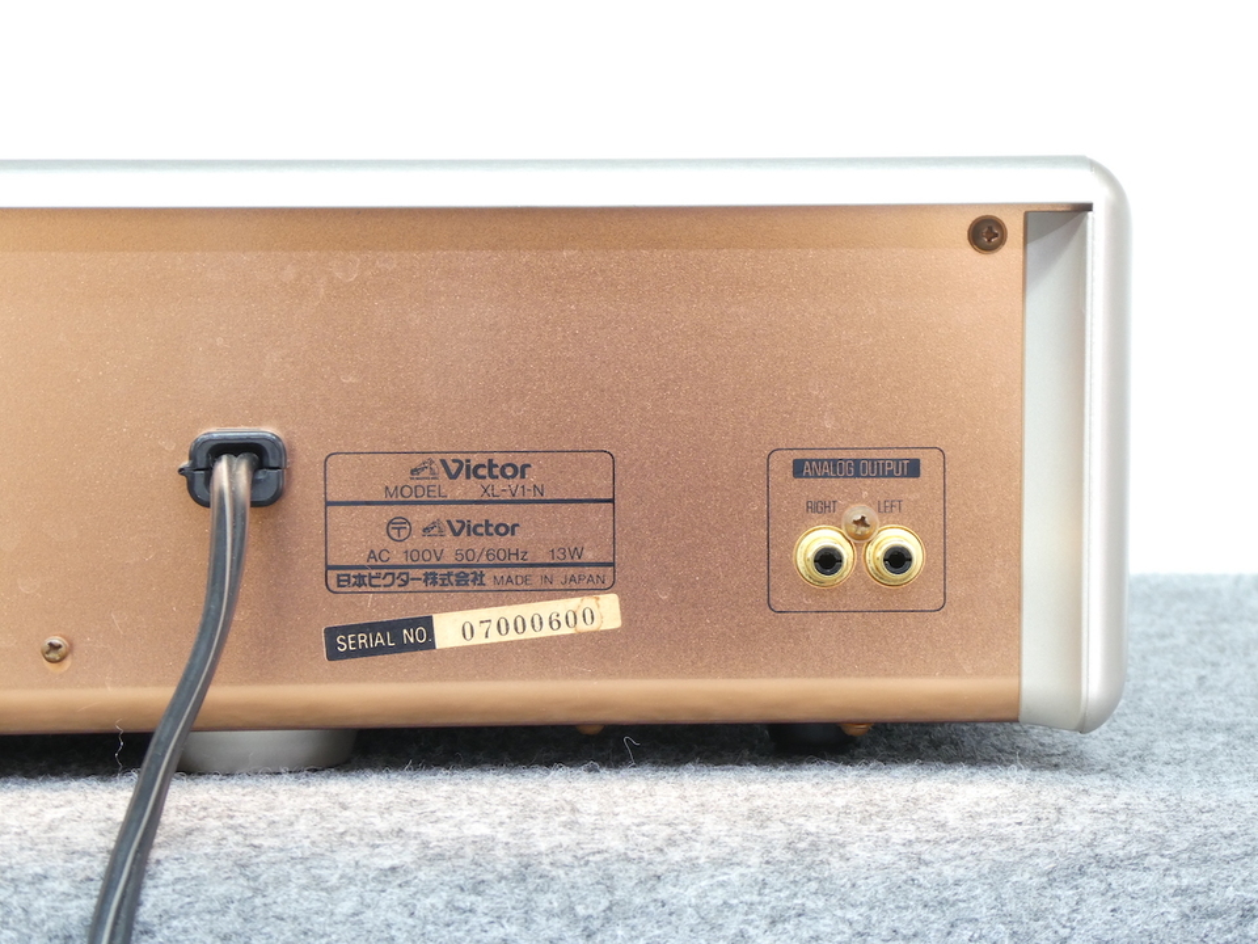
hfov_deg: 17.1
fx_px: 4179
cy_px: 472
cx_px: 629
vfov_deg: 12.9
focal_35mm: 115
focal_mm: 20.6
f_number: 5.1
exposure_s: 1/2
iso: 200
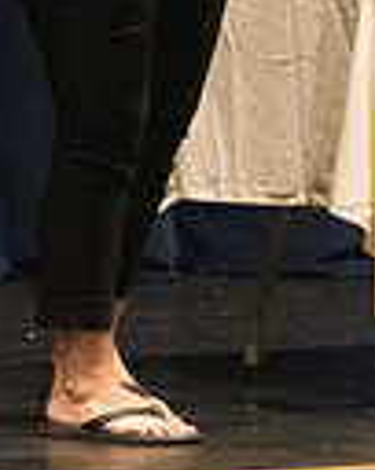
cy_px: -151
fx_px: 10305
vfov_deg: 2.6
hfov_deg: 2.1
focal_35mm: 741
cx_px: 248
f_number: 4.5
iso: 8000
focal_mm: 150
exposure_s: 1/250
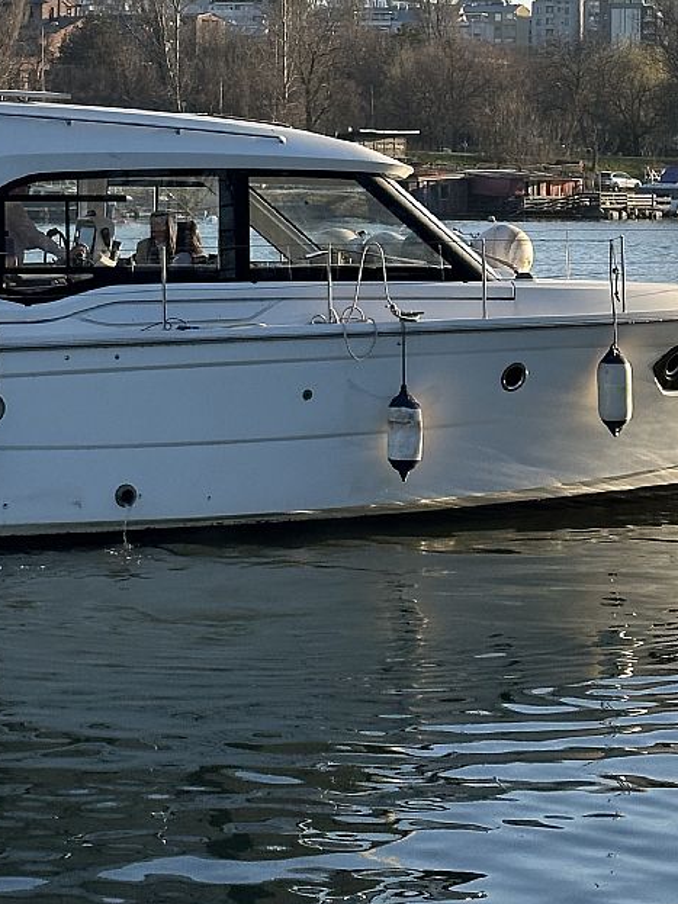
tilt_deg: +2.9
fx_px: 2900
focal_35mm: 111
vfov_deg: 17.4
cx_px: 184
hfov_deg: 13.3
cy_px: 22
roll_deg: -2.1
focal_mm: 6.86
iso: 64
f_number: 1.78
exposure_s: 1/3058
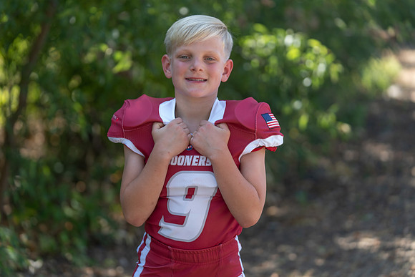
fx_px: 1153
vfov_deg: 13.7
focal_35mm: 100
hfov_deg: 20.4
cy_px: 138
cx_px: 208
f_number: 2.8
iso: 80
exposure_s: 1/320
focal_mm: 100
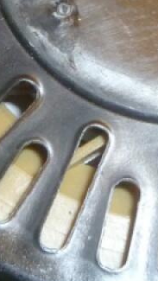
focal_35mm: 150
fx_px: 1116
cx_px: 116
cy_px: 19
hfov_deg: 8.1
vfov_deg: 14.2
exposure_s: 1/30
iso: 200
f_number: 3.3
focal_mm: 5
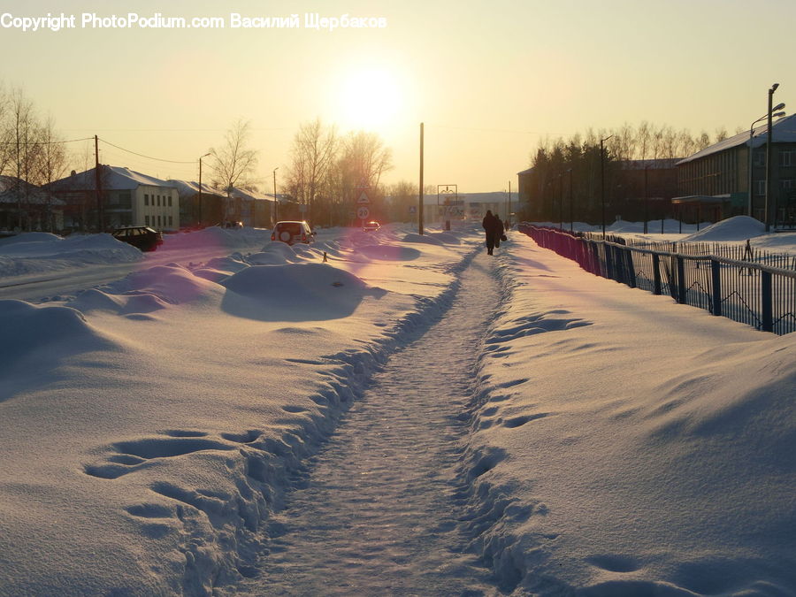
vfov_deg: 29.1
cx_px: 398
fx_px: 1150
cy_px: 298
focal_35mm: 50
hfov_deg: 38.2
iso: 80
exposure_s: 1/160
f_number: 11
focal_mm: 9.16
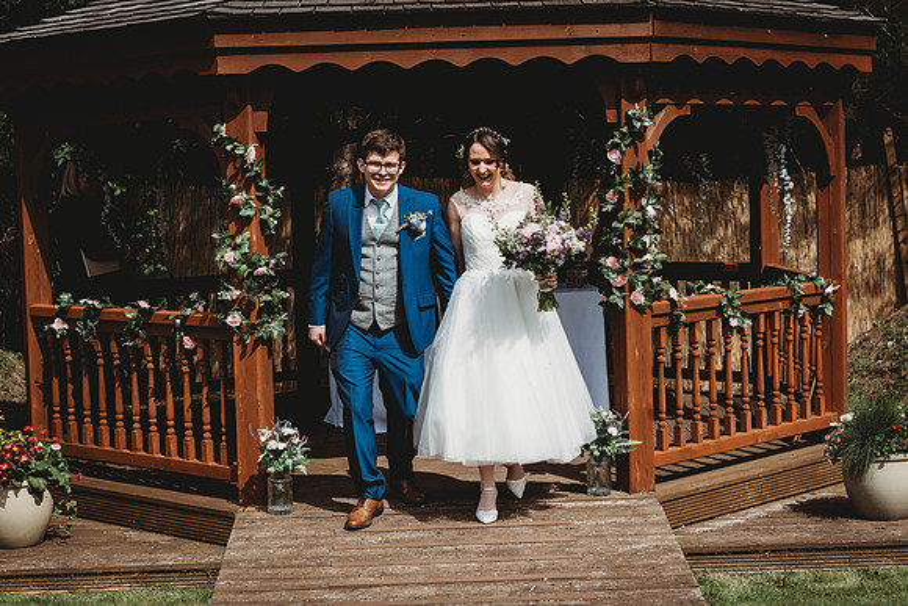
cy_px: 303
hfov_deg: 28.8
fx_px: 1766
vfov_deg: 19.5
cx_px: 454
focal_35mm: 70
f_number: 5.6
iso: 200
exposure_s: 1/1600
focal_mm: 70
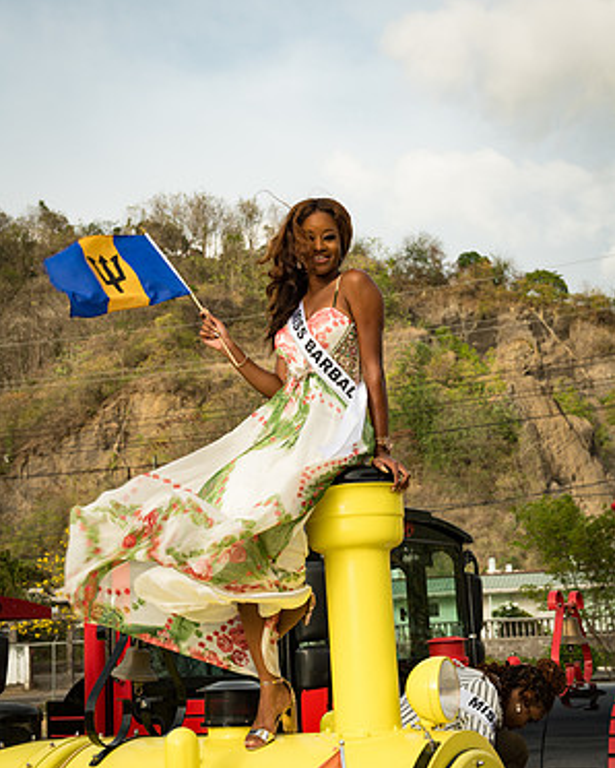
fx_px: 1341
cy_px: 409
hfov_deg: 25.8
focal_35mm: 59
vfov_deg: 31.9
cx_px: 308
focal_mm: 52
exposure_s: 1/160
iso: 80
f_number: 6.3
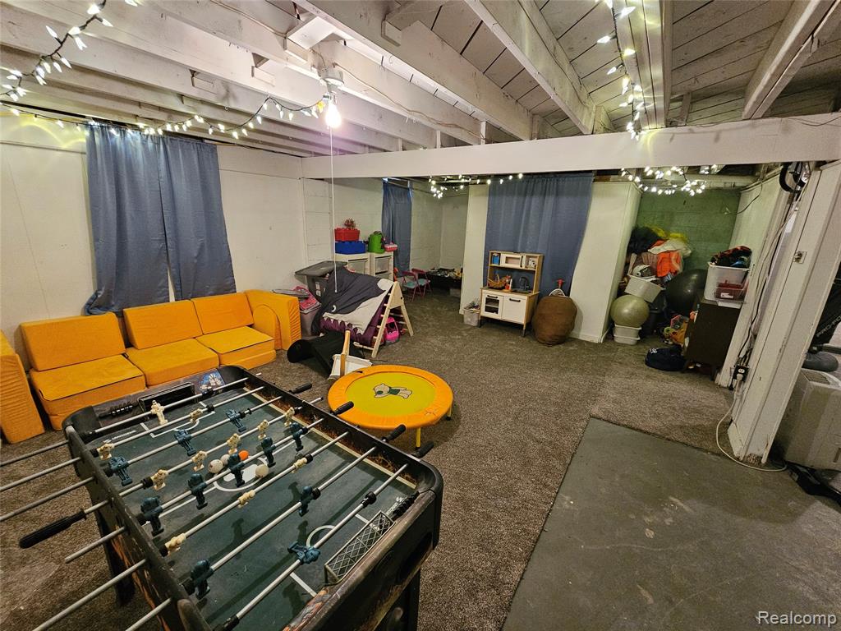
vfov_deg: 89.9
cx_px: 420
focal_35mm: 13
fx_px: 316
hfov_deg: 106.2
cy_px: 316
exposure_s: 1/30
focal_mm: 2.2
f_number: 2.2
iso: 640
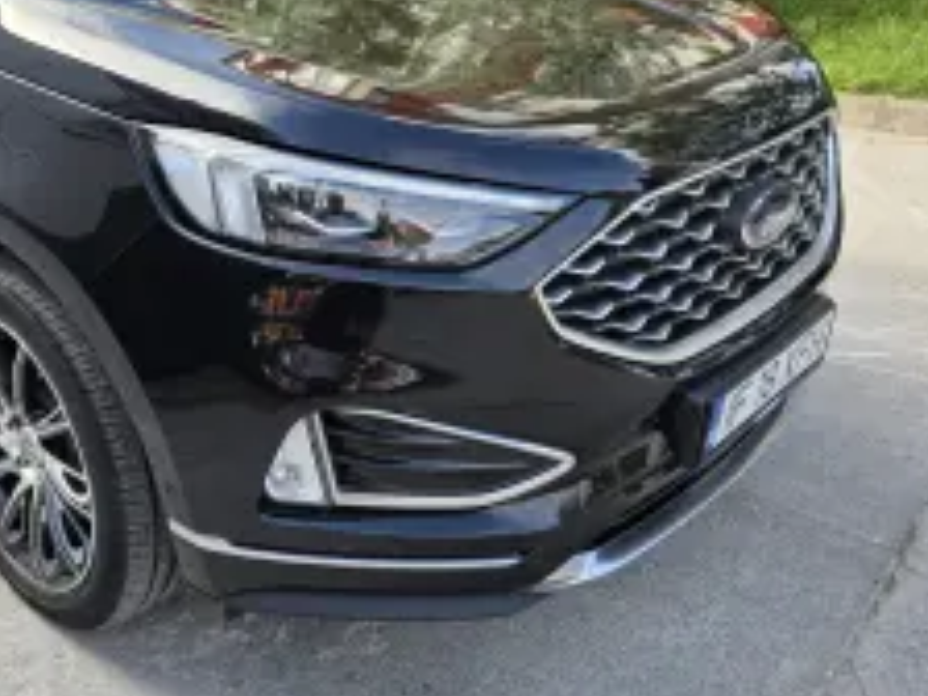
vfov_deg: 38.3
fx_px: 992
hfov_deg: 48.4
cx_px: 244
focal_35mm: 37
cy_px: 244
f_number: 1.7
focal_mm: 6.3
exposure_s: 1/359
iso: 32
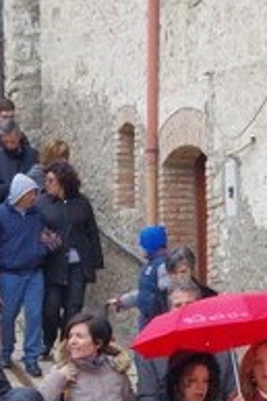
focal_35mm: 232
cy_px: 409
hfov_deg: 5.9
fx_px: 2585
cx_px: -3
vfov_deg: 8.8
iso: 1250
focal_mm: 60
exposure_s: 1/250
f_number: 8
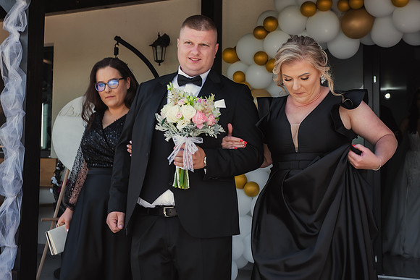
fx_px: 734
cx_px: 193
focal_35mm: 63
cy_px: 121
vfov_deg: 21.6
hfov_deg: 31.9
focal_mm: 50
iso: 200
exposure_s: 1/125
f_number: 5.6
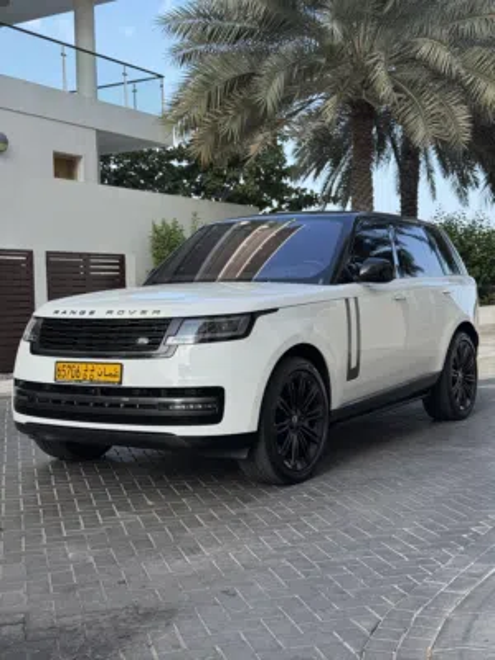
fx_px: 915
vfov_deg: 39.7
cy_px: 330
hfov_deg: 30.3
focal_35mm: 48
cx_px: 248
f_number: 1.78
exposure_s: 1/926
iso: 64
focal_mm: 6.76
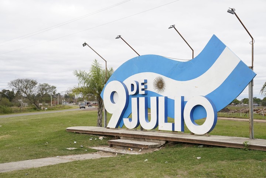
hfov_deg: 38.9
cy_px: 89
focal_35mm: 51
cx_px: 133
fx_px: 377
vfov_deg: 26.5
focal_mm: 51
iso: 1000
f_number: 4
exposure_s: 1/2000
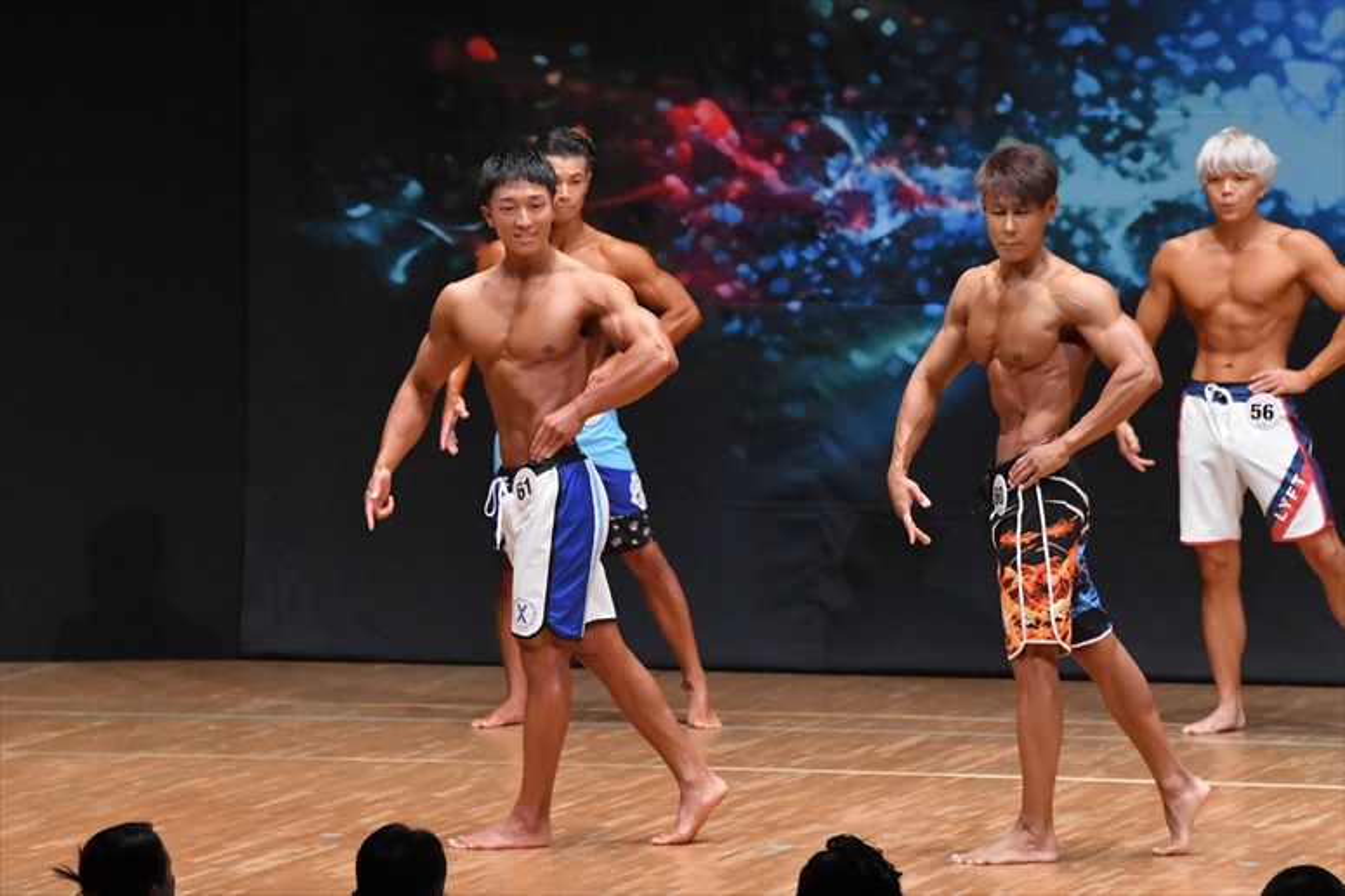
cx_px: 672
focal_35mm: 255
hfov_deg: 8.1
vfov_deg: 5.4
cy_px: 448
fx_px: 9523
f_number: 5.6
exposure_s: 1/400
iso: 8000
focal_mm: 170
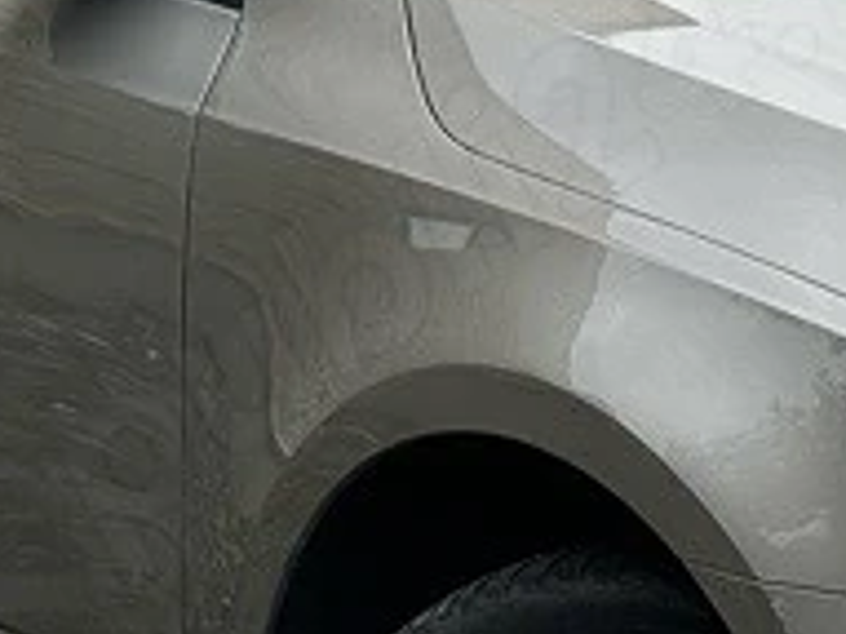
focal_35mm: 251
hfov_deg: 7.9
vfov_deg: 5.9
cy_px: 213
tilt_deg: -8.8
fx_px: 6130
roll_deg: +0.5
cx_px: 819
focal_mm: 6.76
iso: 64
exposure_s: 1/1114
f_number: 1.78
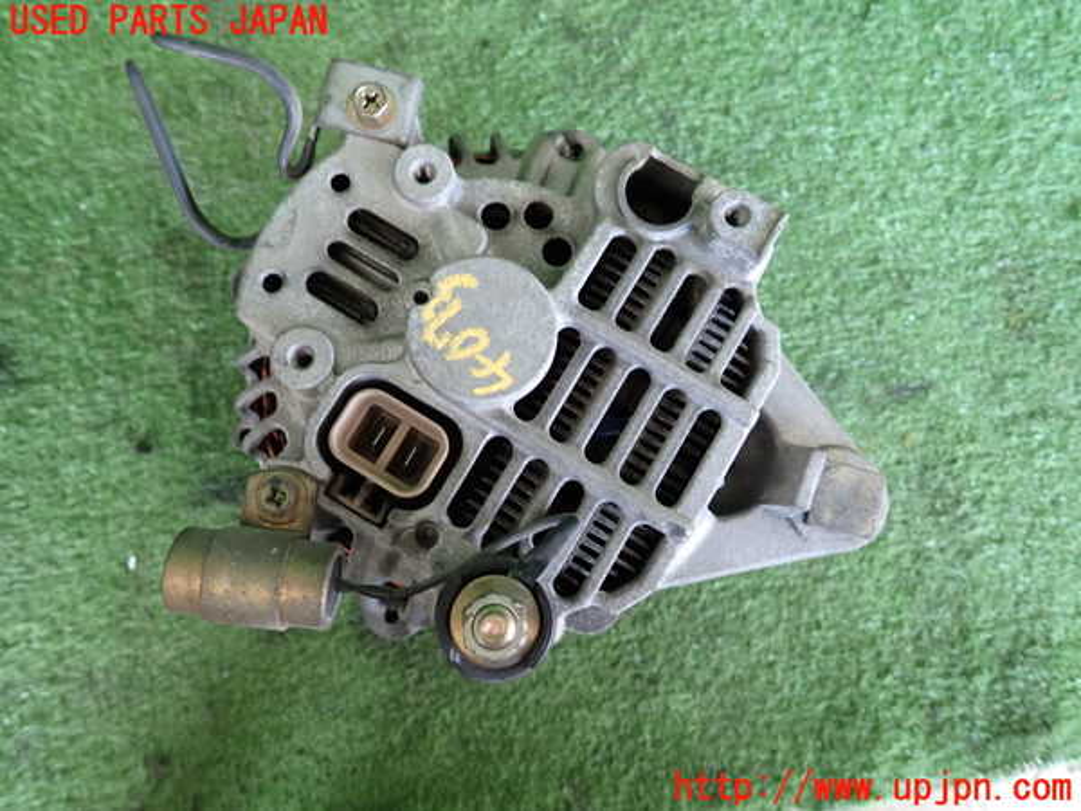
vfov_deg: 54.9
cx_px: 540
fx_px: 781
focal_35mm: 25
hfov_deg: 69.4
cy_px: 406
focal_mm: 4.5
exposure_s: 1/30
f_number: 2
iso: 200
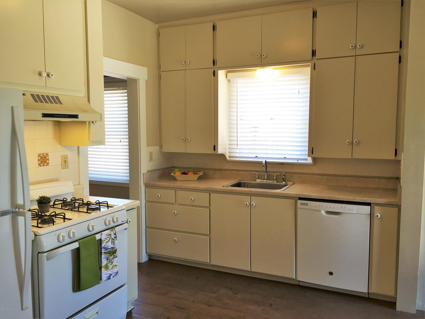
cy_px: 160
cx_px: 212
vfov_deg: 48.2
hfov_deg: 61.7
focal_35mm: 29
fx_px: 356
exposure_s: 1/60
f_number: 2.2
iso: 32
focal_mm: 4.15
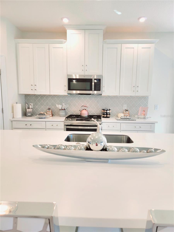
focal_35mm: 23
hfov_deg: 58.9
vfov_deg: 73.9
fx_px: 154
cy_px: 116
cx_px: 87
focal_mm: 5.4
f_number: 1.8
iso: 32
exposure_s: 1/120
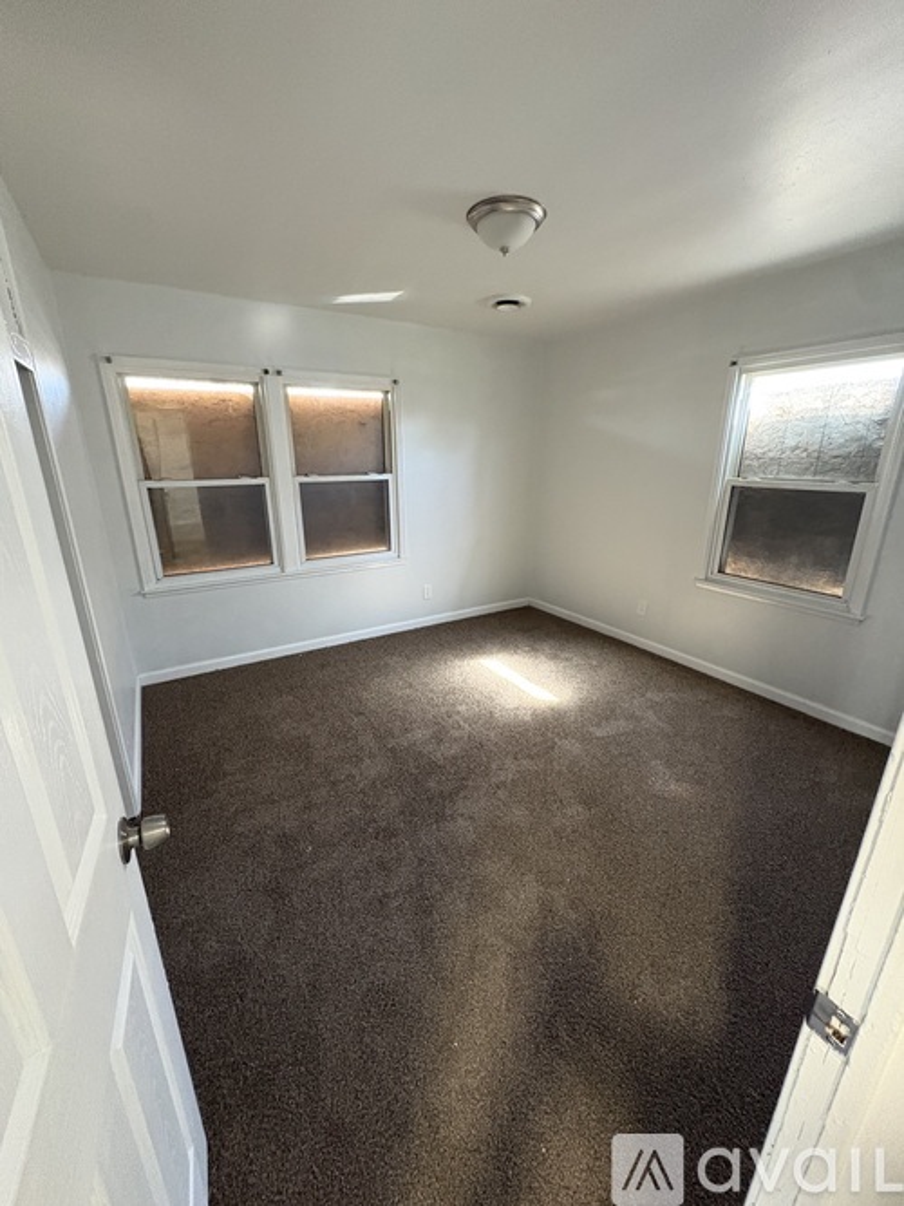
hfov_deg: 85.7
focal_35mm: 14
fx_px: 488
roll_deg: +0.1
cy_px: 603
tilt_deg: -16.4
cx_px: 452
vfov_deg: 102.1
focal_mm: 2.22
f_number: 2.2
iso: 640
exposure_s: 1/60
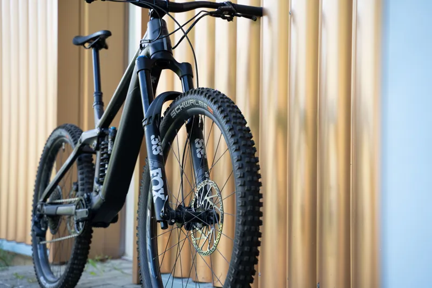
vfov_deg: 18.2
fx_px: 900
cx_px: 216
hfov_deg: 27.0
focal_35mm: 75
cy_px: 144
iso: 1000
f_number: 4
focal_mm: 75
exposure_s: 1/800
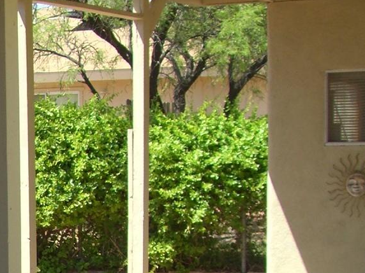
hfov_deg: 13.7
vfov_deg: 10.6
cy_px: 395
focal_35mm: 136
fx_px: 1434
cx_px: -167
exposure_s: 1/250
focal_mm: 6.2
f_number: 4.3
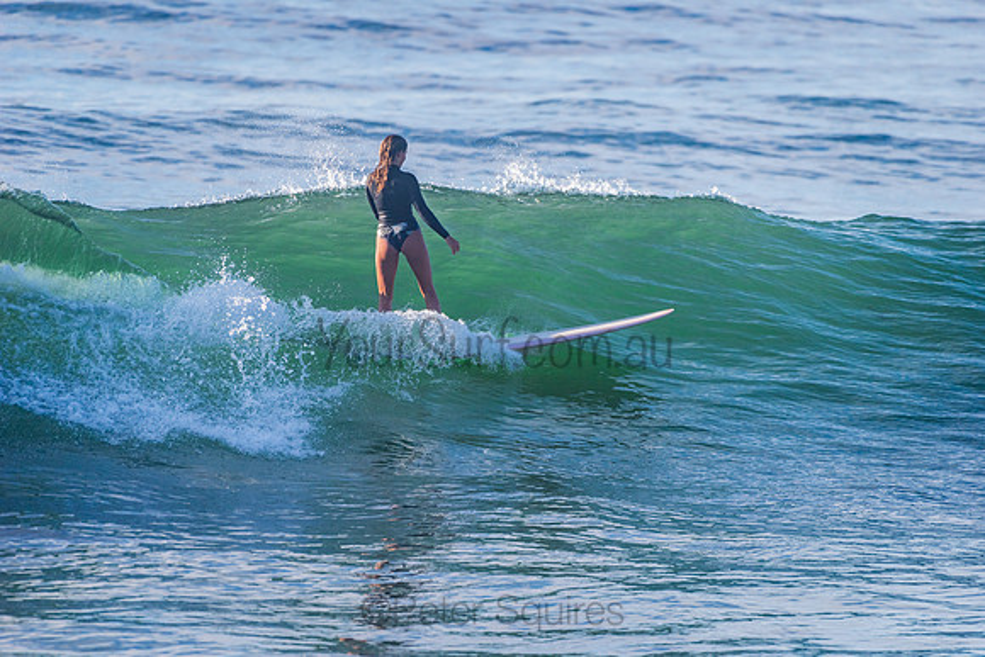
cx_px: 492
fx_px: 13683
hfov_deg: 4.1
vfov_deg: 2.8
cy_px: 328
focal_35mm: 500
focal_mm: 500
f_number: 5.6
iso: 320
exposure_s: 1/2000
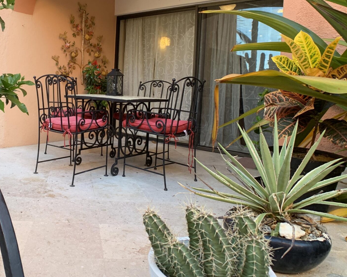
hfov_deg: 39.0
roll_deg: -2.8
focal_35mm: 46
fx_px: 472
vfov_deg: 32.6
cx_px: 75
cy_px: 105
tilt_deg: -3.3
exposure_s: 1/121
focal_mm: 4.25
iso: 64
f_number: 1.8
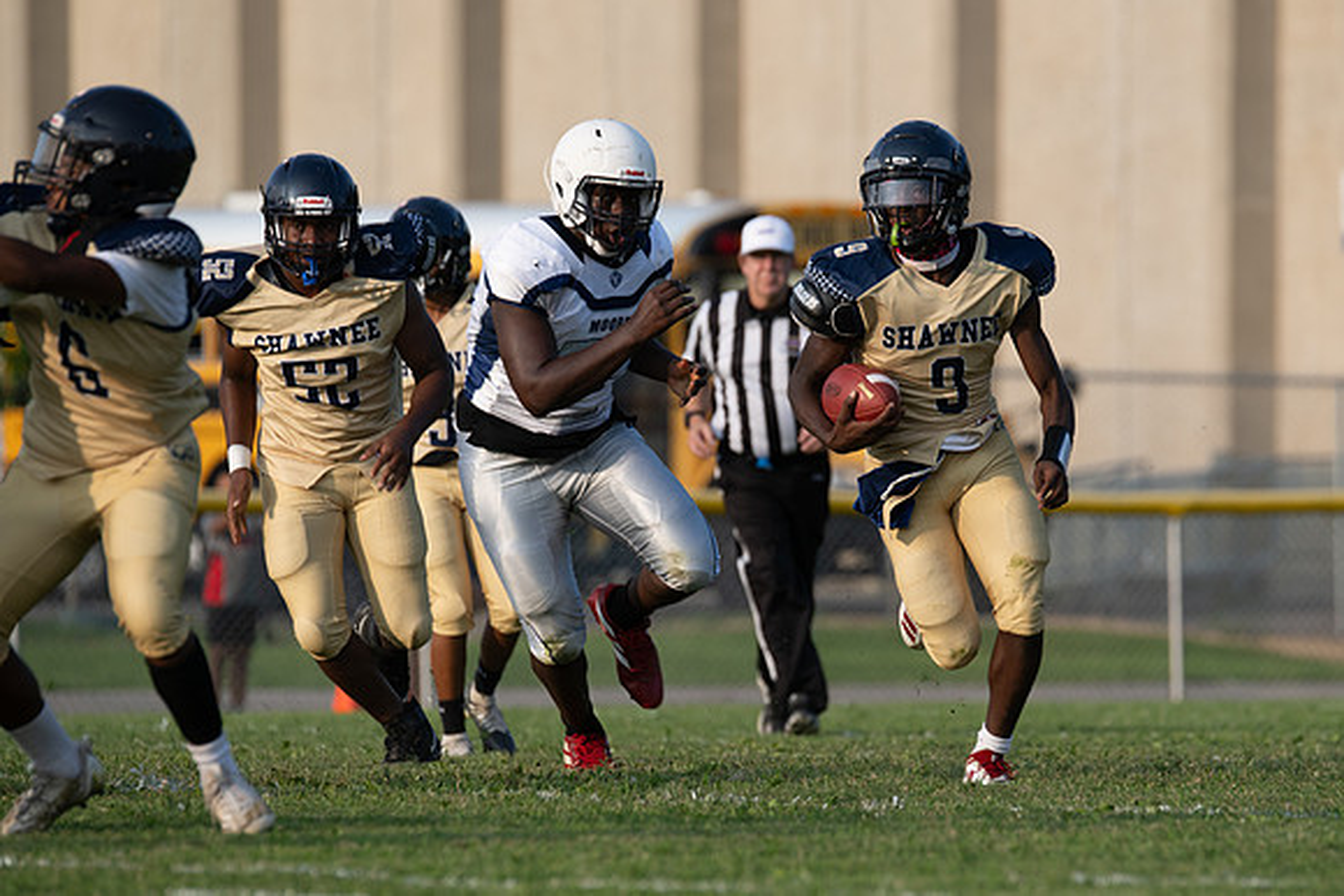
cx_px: 829
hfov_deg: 5.4
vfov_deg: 3.6
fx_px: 14357
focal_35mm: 385
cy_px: 481
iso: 250
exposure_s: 1/1000
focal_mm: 300
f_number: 4.5
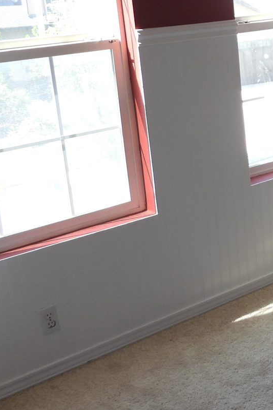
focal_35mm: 64
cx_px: 424
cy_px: 147
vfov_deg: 31.2
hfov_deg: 18.5
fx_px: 728
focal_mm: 4.3
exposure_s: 1/125
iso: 100
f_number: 2.8
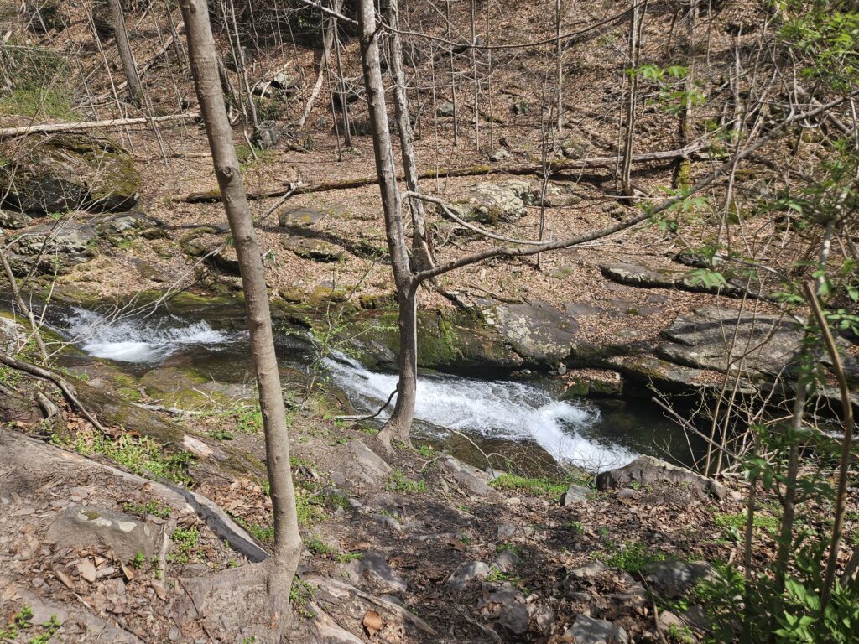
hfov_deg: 73.9
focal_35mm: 23
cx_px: 430
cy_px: 322
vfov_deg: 58.9
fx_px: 571
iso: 25
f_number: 1.8
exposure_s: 1/960
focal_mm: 5.4
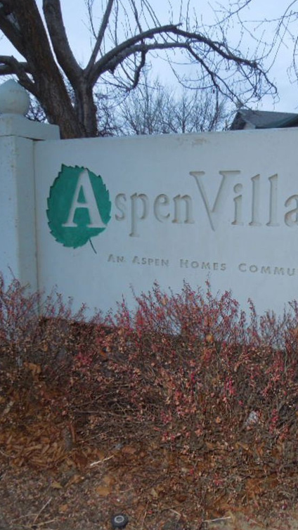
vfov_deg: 54.0
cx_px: 233
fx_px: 520
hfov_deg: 31.3
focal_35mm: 37
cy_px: 268
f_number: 3.3
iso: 200
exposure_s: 1/30
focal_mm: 4.5
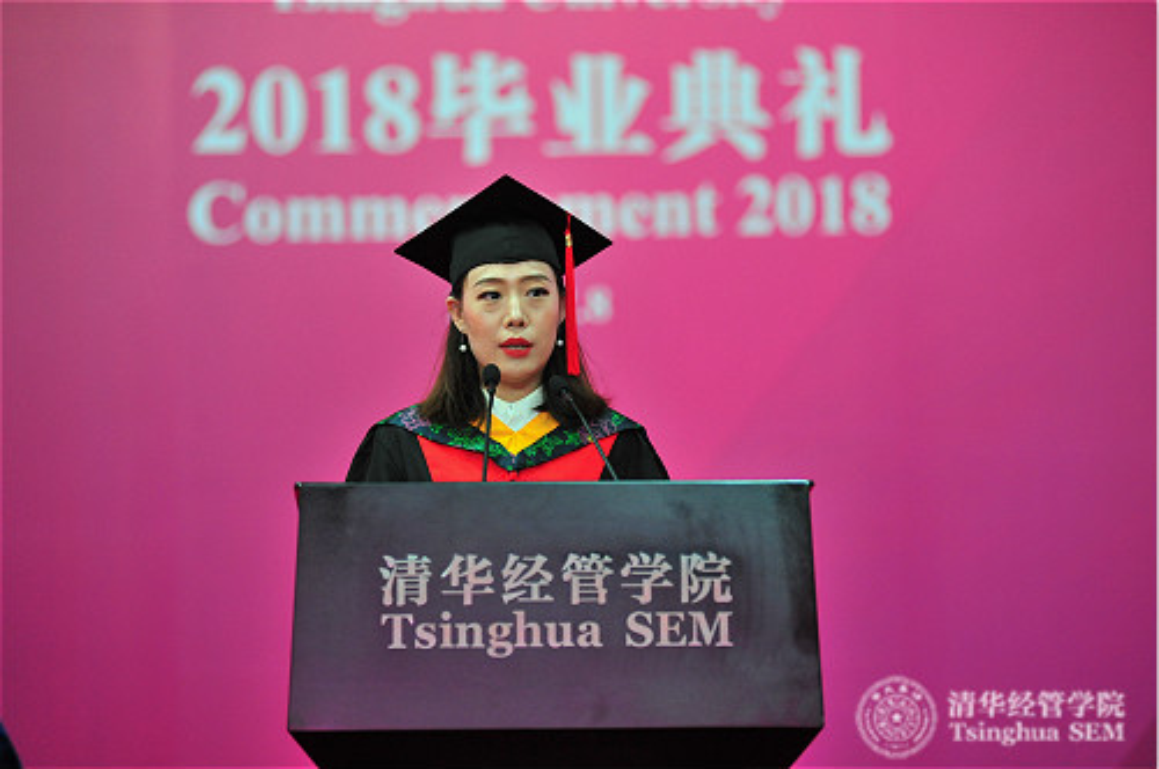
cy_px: 384
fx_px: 4019
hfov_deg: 16.4
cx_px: 580
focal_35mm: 125
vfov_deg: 10.9
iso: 2500
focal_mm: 125
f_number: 4
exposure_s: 1/160
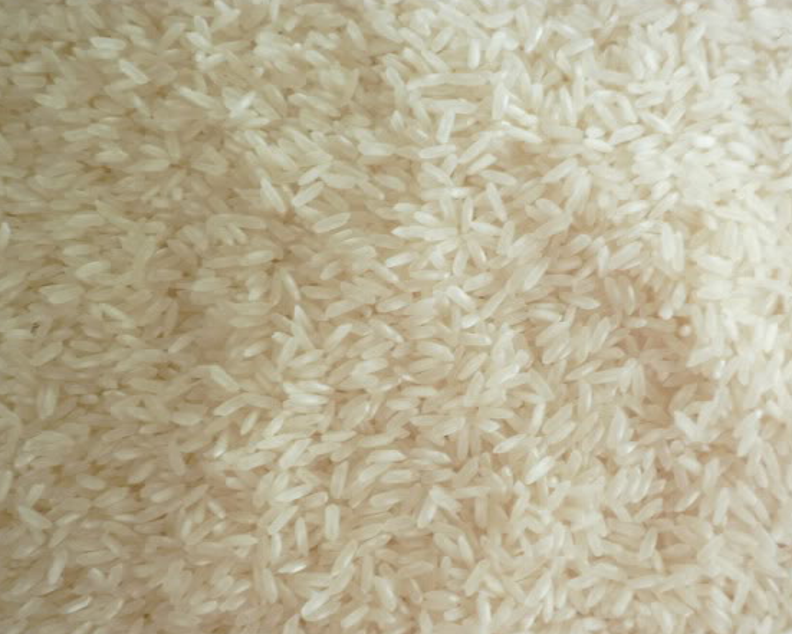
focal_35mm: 85
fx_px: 1993
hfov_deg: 22.5
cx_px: 410
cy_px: 338
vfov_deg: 18.1
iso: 80
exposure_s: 1/13
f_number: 4.9
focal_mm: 13.2
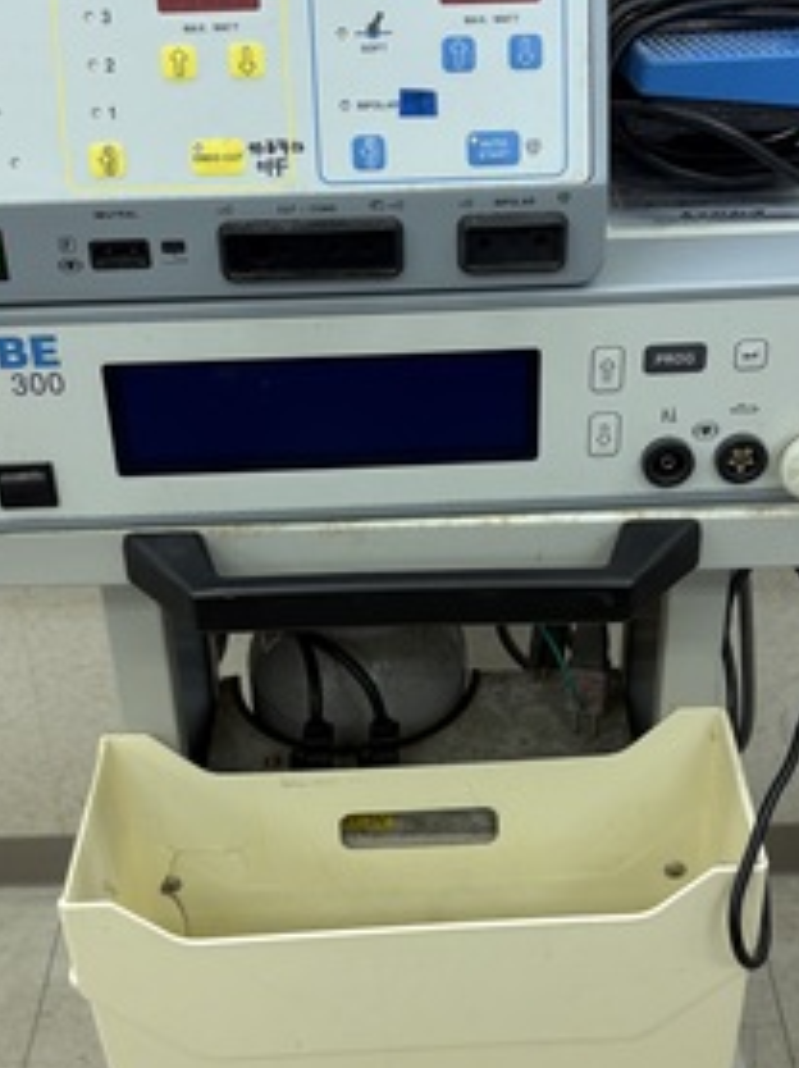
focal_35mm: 50
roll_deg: +1.0
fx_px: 1541
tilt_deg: -33.7
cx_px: 434
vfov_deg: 38.2
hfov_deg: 29.1
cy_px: 549
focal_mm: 5.96
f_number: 1.6
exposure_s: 1/120
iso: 50
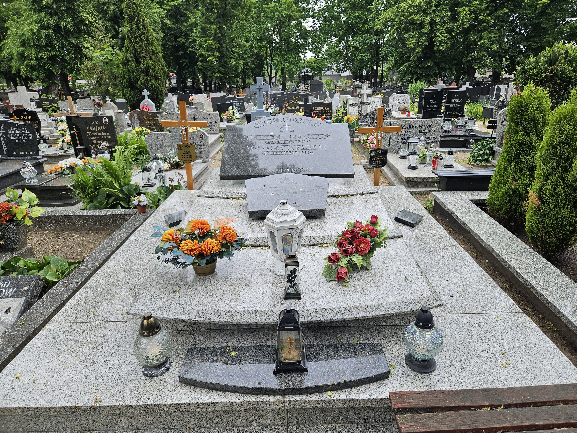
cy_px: 216
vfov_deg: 58.9
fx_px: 383
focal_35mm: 23
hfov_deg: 73.9
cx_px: 288
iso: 25
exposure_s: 1/327
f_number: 1.8
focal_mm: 5.4
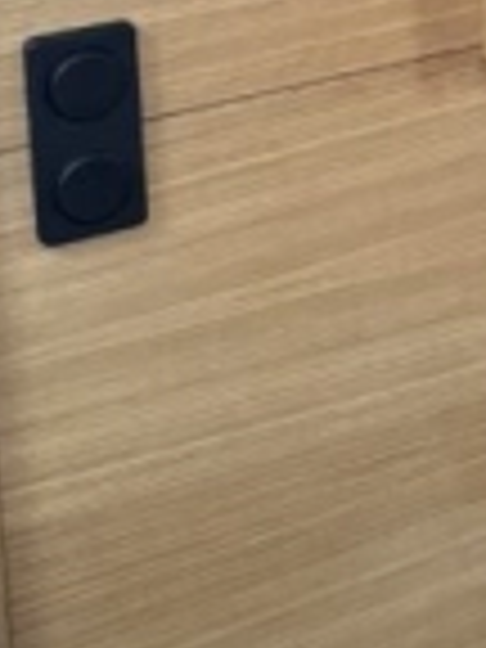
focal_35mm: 122
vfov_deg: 15.2
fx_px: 2284
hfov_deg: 11.4
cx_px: 819
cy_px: -248
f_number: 1.78
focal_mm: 6.76
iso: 640
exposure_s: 1/60
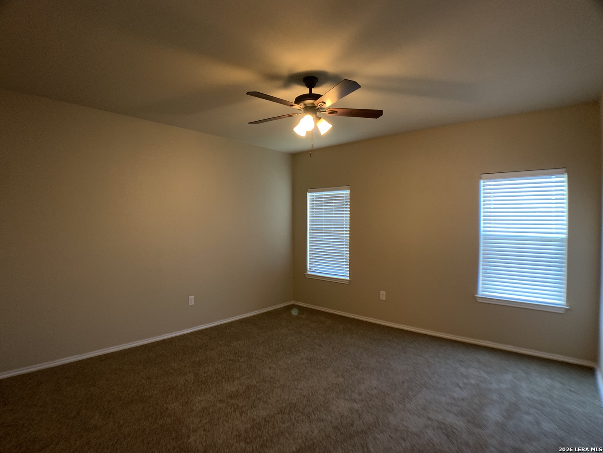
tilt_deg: +1.4
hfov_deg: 67.3
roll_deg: -1.0
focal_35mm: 26
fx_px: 453
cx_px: 302
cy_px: 226
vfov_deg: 53.1
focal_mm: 4.25
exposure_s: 1/60
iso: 64
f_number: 1.8
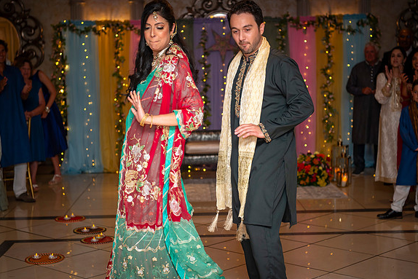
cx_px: 207
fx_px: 743
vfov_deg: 21.3
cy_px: 140
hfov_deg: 31.4
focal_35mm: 64
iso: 400
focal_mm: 58
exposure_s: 1/160
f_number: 2.8
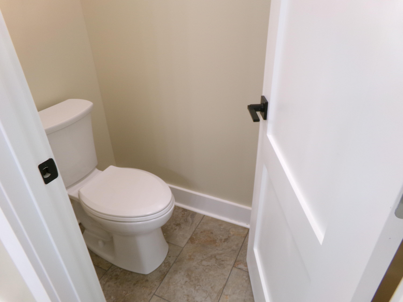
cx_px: 202
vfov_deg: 56.8
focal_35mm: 24
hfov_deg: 71.6
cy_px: 151
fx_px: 279
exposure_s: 1/34
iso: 191
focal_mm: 4.3
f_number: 3.7
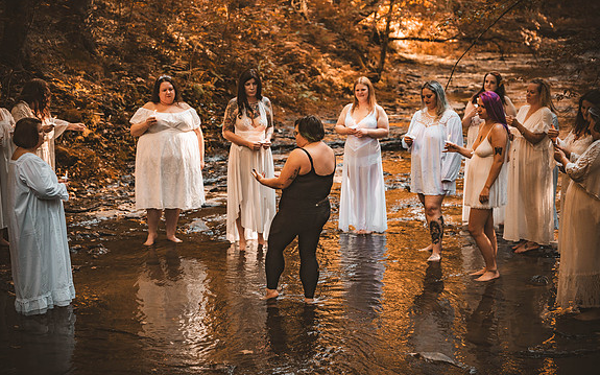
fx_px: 1177
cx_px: 302
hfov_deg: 28.6
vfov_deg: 18.1
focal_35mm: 72
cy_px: 184
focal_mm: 70
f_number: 2.8
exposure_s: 1/400
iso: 1000
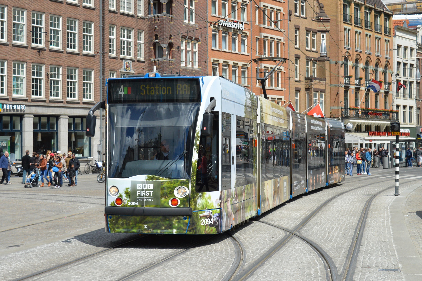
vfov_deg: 25.8
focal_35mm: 52
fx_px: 615
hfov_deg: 37.9
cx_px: 211
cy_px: 140
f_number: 7.1
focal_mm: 35
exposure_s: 1/2000
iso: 400
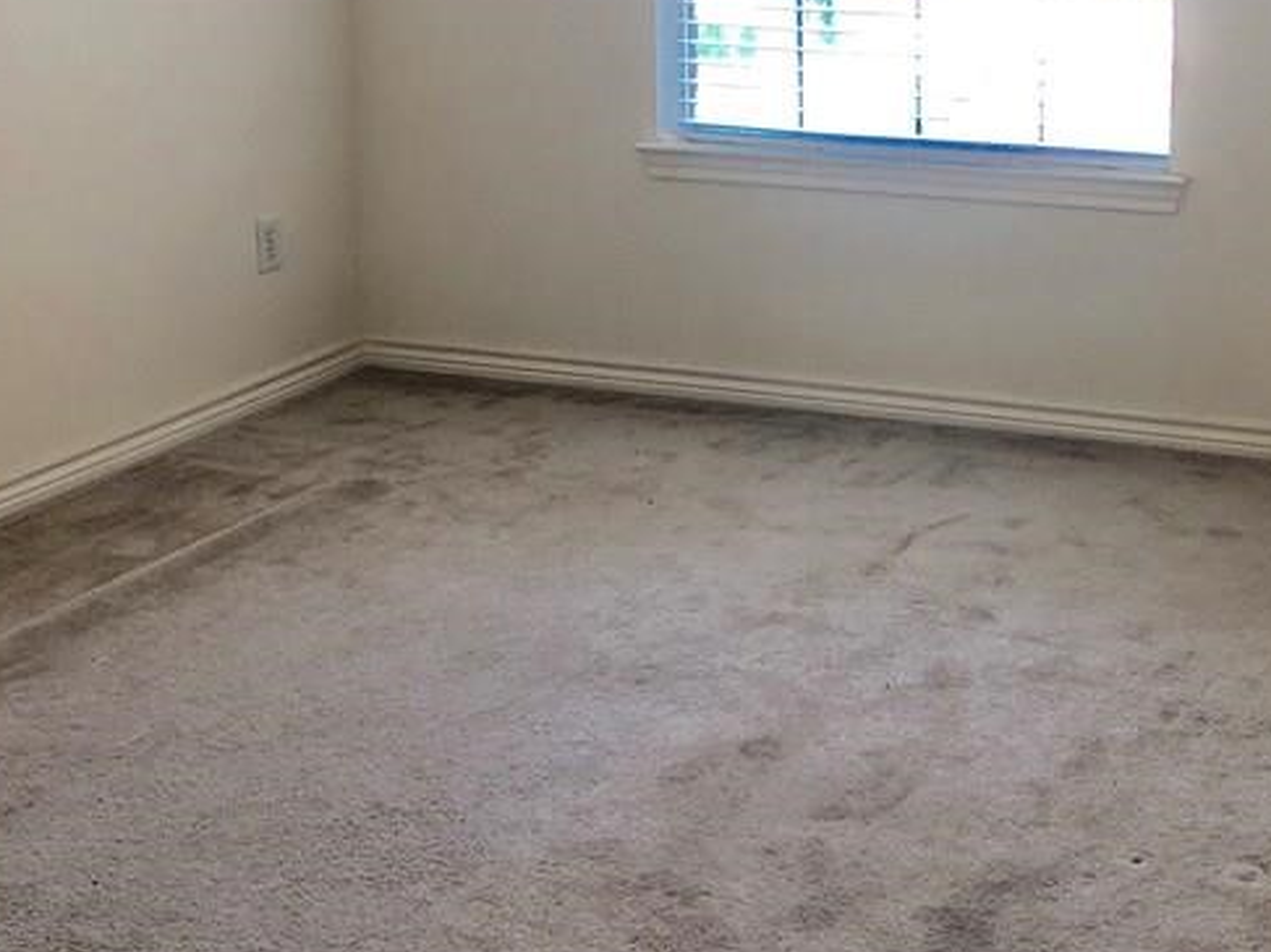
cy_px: 86
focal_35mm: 59
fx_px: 2165
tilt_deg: -7.3
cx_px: 928
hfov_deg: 32.2
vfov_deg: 24.1
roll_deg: -0.3
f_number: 1.8
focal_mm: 3.99
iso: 25
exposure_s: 1/40
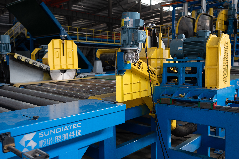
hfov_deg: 54.4
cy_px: 80
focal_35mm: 35
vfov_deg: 37.9
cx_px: 120
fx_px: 232
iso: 100
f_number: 4
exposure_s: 1/40
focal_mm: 35
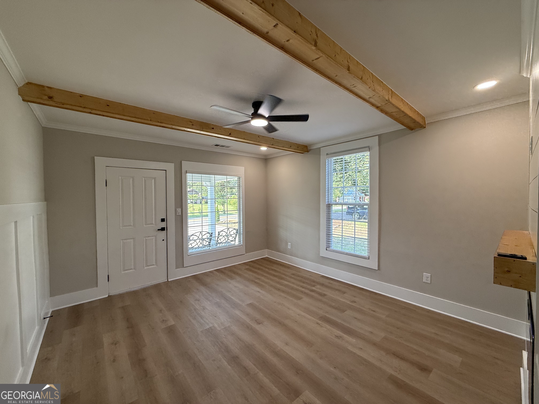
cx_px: 270
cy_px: 202
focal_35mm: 14
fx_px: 218
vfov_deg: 85.7
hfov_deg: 102.1
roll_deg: +0.6
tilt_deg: -0.5
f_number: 2.2
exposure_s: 1/120
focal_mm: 2.22
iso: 100
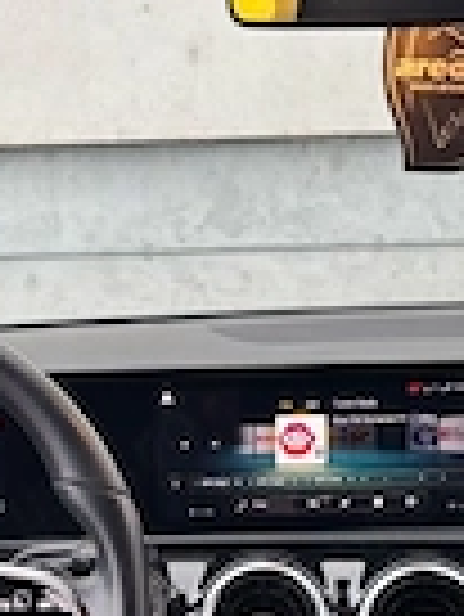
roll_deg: +0.9
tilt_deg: -16.8
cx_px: 140
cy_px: 571
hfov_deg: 19.3
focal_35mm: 76
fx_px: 1356
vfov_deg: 24.8
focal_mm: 5.96
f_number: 1.6
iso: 40
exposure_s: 1/121
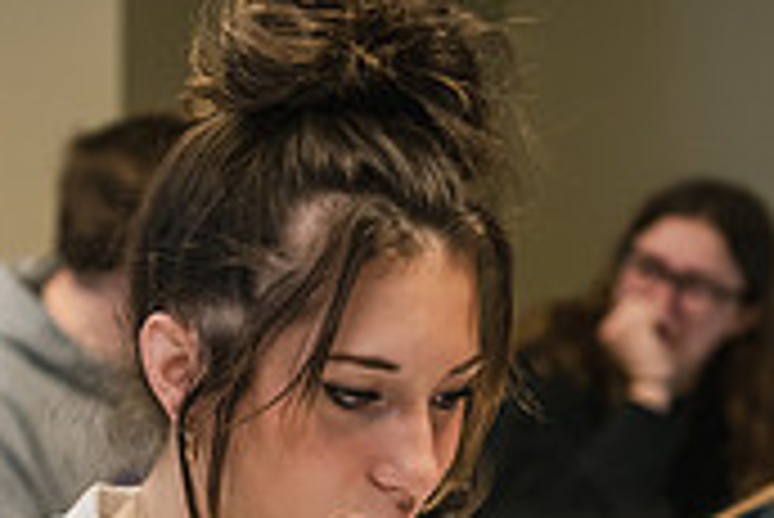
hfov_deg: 11.1
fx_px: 3981
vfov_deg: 7.4
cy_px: 574
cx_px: 266
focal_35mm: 185
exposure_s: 1/200
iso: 1250
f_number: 3.2
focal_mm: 55
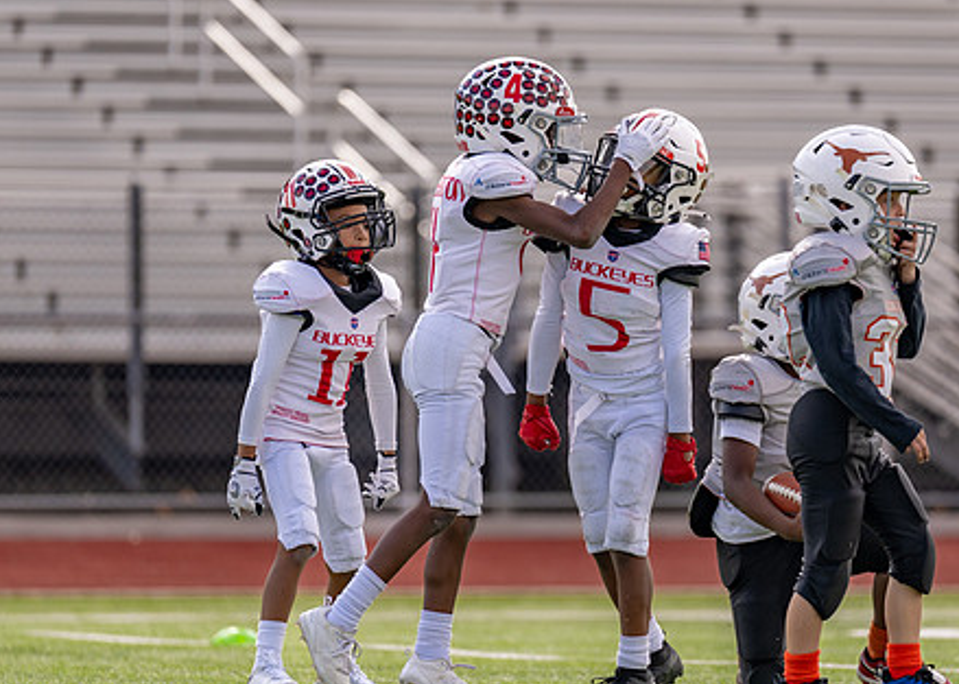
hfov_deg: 5.3
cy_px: 381
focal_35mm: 384
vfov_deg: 3.7
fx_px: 10452
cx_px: 559
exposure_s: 1/1600
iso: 100
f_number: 2.8
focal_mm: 200
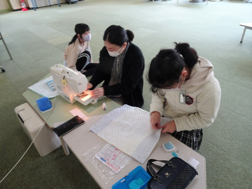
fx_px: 175
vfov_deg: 56.8
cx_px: 126
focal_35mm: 24
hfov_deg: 71.6
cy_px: 94
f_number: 3.5
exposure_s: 1/30
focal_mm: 4.1
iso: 200
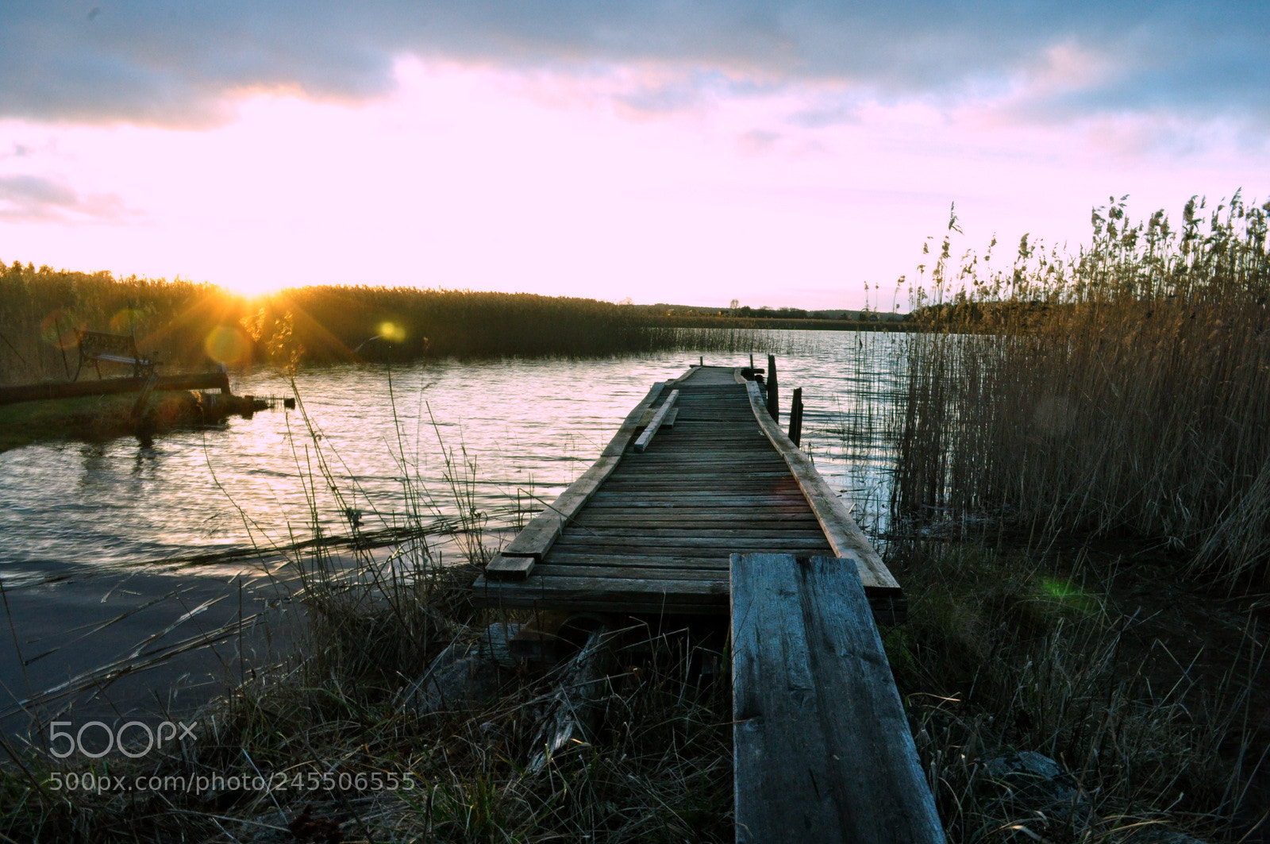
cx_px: 635
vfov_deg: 47.8
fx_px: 951
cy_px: 422
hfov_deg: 67.4
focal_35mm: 27
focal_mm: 18
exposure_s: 1/8
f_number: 16
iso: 1000
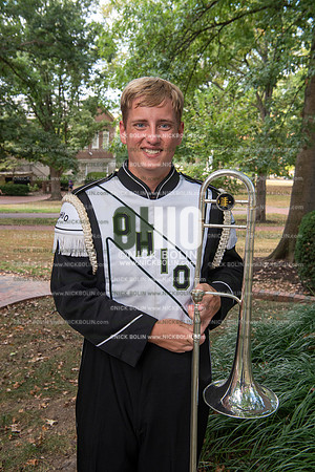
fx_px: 525
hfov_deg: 33.4
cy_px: 236
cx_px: 158
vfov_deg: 48.5
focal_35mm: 40
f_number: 8
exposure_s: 1/100
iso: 500
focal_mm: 40
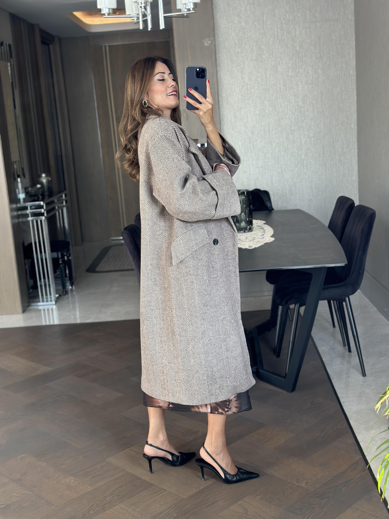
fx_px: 719
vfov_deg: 39.7
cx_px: 194
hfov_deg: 30.3
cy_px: 260
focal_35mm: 48
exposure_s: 1/111
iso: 125
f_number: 1.78
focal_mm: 6.86
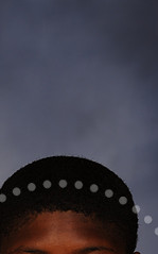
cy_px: 307
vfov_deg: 4.6
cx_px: 60
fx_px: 3154
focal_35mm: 457
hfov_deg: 2.9
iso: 200
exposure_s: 1/100
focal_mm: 185
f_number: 8
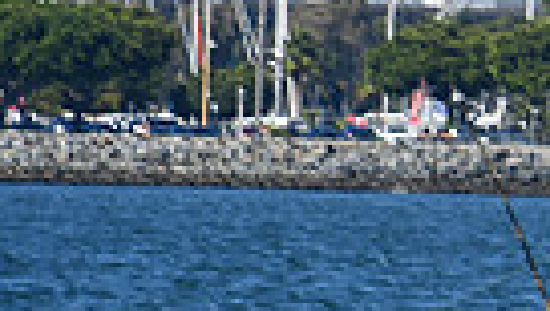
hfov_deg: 2.1
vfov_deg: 1.2
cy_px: 14
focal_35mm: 1005
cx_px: 1112
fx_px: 14680
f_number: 8
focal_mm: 150
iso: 100
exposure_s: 1/500
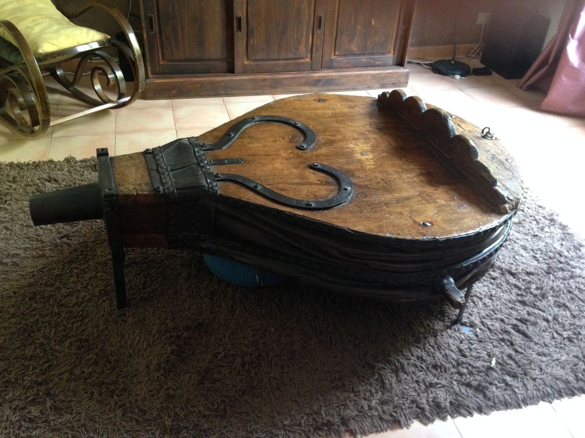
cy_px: 219
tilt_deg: -36.0
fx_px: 558
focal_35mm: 33
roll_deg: -0.8
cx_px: 292
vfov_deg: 42.9
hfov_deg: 55.4
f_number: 2.4
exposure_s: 1/15
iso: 400
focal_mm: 4.12
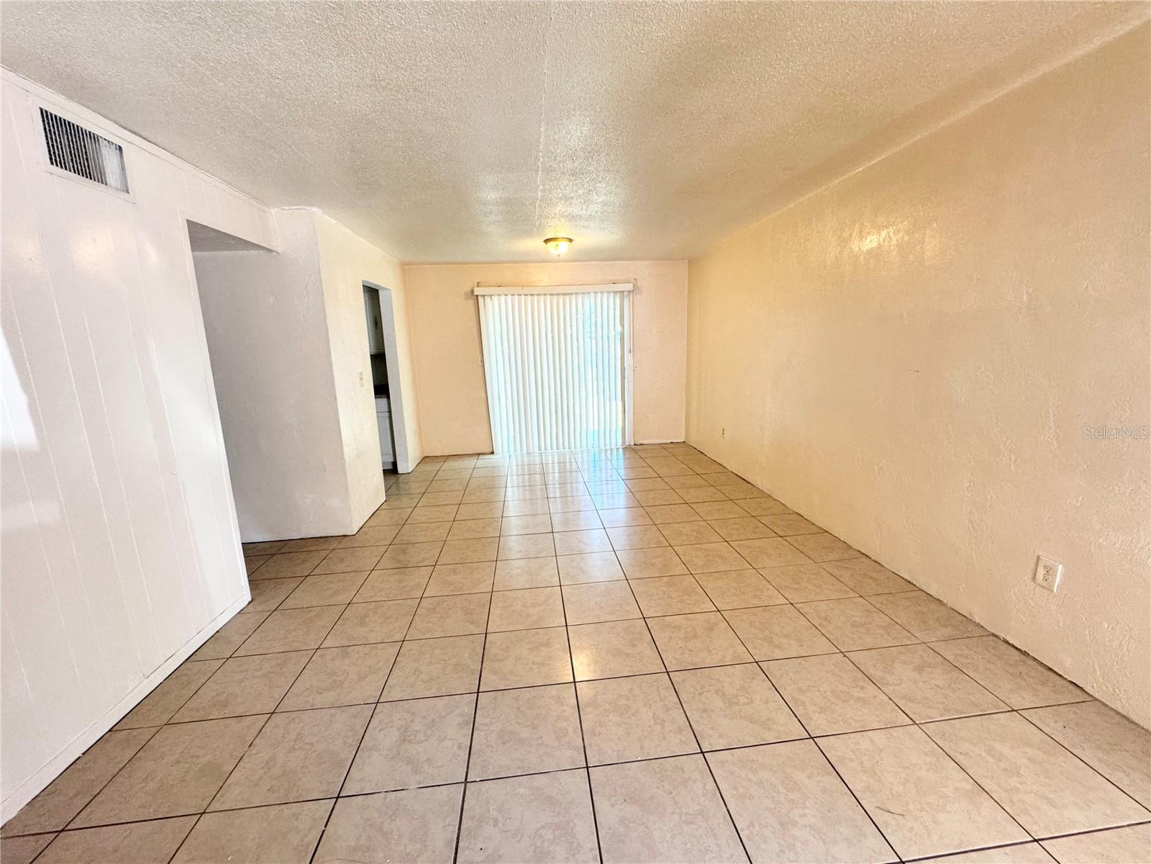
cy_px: 432
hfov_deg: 102.1
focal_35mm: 14
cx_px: 576
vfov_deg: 85.7
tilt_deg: -9.6
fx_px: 466
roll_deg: +0.2
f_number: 2.2
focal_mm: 2.22
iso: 250
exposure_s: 1/120
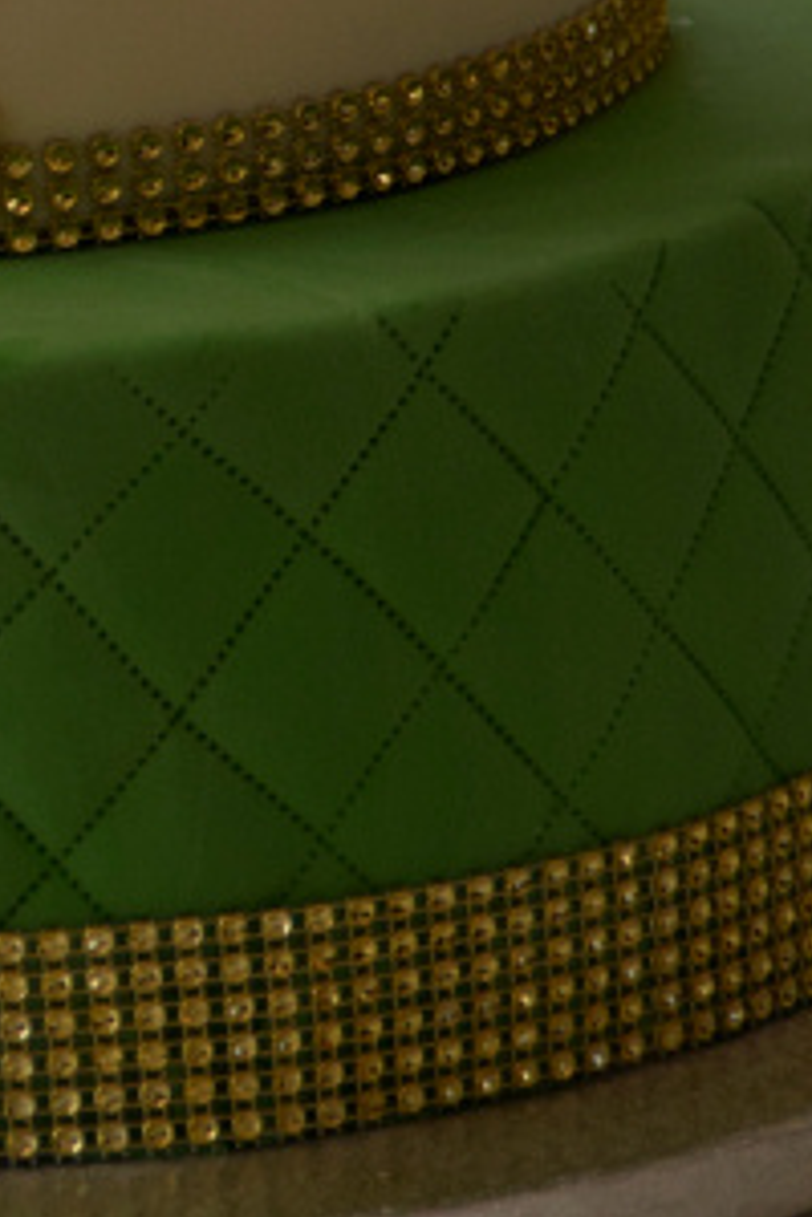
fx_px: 22836
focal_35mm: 675
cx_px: -199
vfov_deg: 3.1
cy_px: -8
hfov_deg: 2.0
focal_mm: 150
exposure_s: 1/800
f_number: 6.3
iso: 800
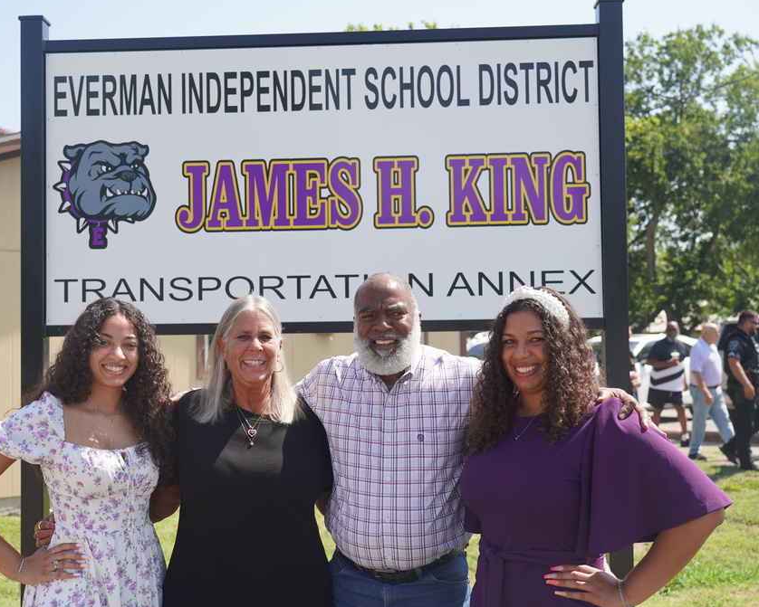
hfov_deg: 39.4
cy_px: 302
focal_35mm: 47
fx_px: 1056
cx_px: 324
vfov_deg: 32.1
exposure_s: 1/400
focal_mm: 41
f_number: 4.5
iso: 100
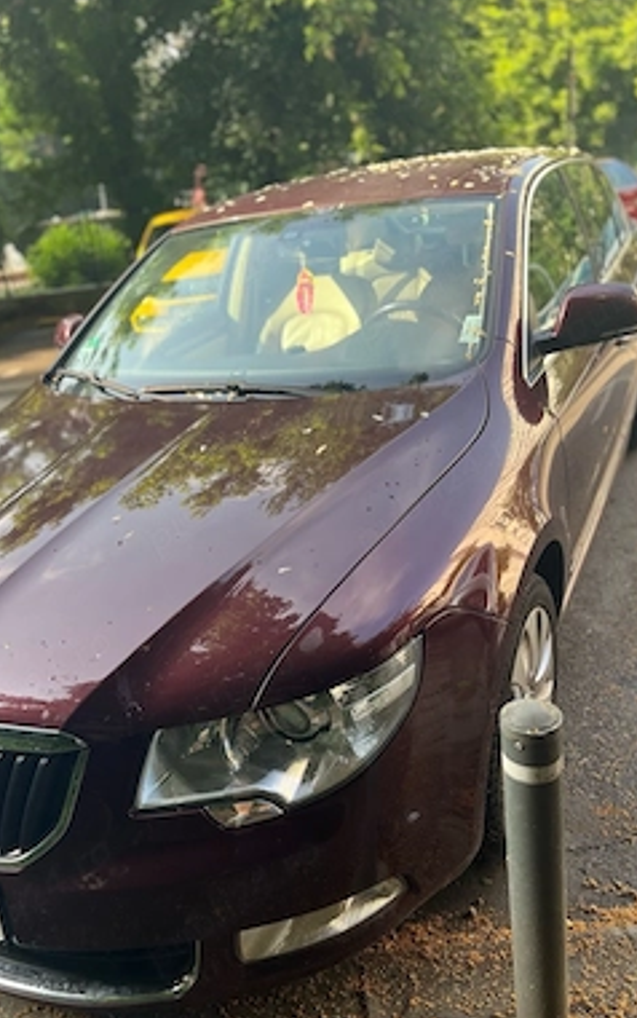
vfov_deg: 64.6
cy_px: 520
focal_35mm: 29
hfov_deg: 43.2
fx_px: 804
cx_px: 286
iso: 50
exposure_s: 1/307
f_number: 1.5
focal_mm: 5.7
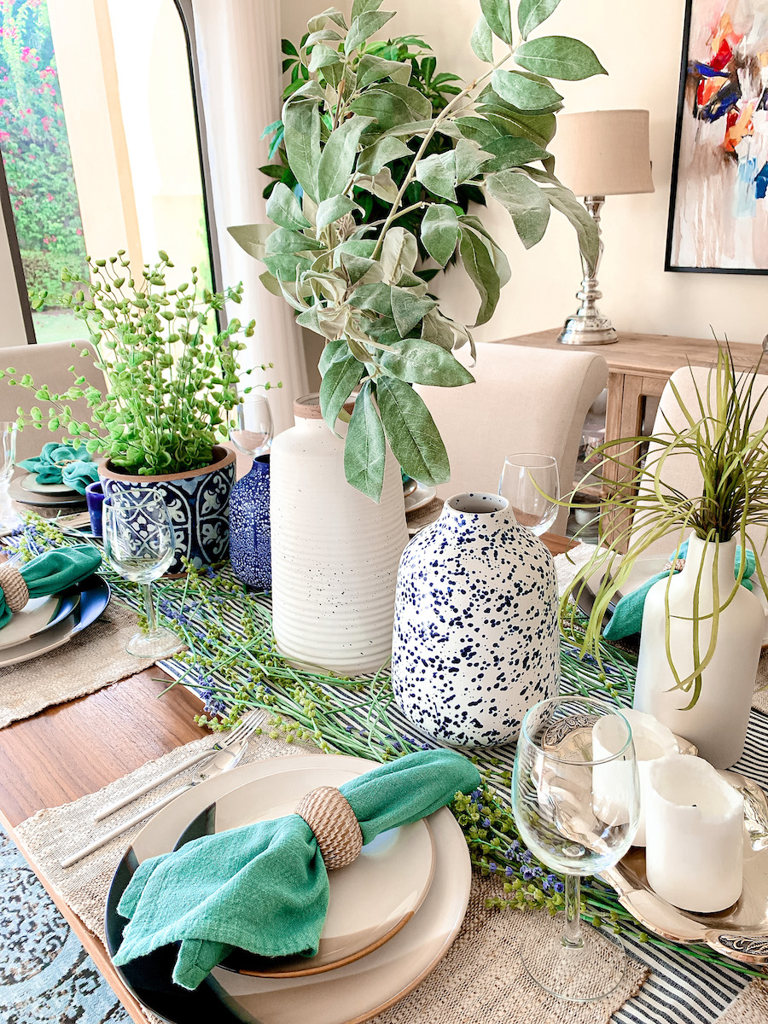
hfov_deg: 53.1
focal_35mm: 26
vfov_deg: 67.3
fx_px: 769
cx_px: 384
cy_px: 512
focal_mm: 4.25
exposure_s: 1/120
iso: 64
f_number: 1.8
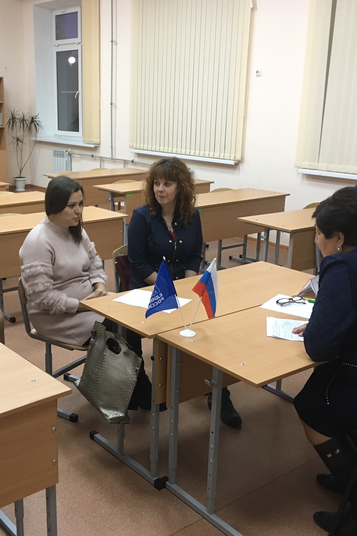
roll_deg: -0.2
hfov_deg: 32.3
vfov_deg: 47.4
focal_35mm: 41
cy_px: 265
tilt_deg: -15.9
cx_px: 109
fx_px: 610
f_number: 2.2
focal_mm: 4.15
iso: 160
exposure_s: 1/33
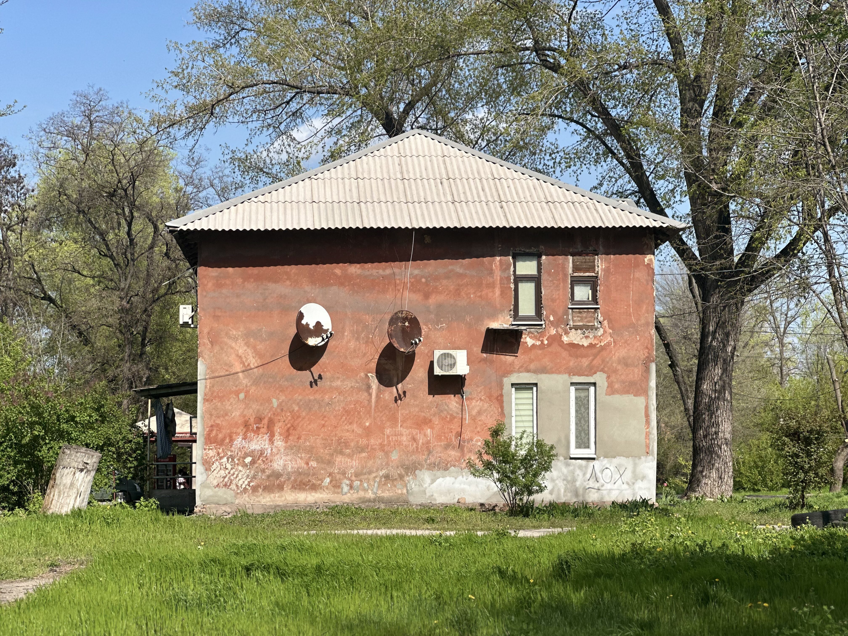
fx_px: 1886
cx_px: 424
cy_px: 318
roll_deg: -0.2
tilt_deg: +5.0
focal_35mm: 77
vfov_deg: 19.1
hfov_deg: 25.3
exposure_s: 1/769
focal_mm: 9
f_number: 2.8
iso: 32
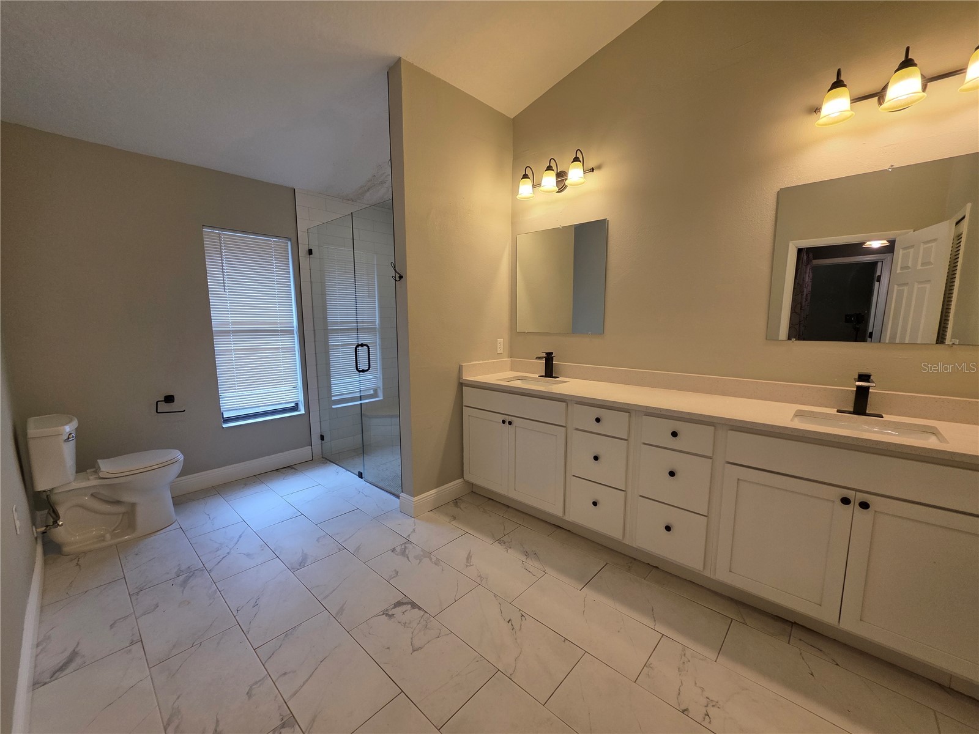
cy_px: 367
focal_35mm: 13
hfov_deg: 106.2
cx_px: 490
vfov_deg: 89.9
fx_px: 368
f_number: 1.9
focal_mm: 2.2
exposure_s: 1/120
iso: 100
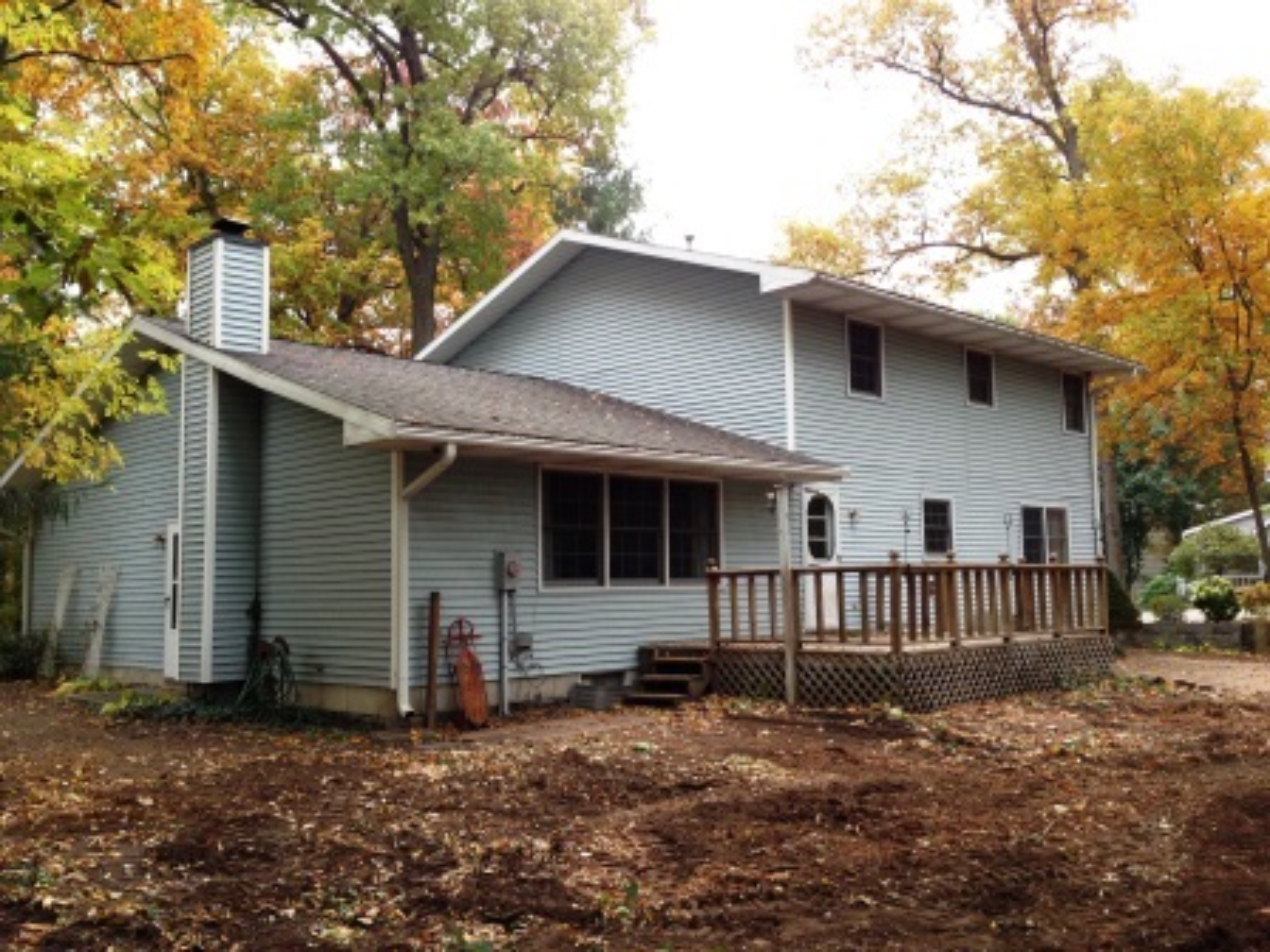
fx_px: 1211
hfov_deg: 55.4
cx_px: 635
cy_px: 476
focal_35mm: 33
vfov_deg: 42.9
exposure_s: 1/120
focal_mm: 4.13
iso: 125
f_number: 2.4
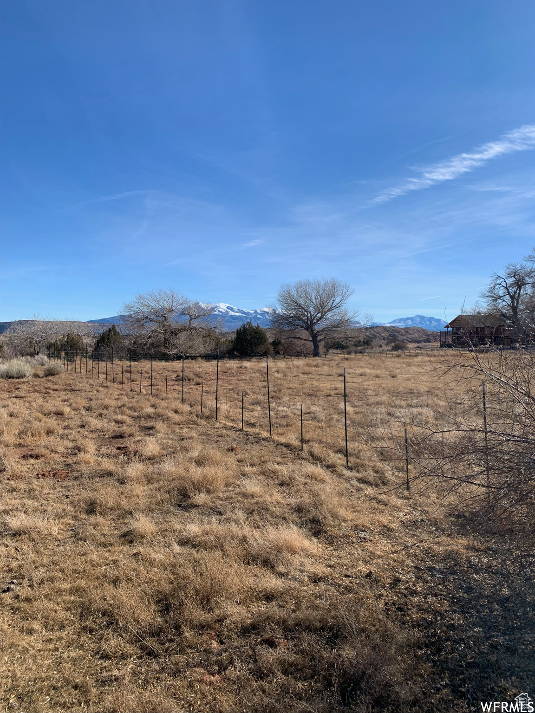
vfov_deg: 67.3
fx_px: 536
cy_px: 356
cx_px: 268
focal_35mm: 26
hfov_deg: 53.1
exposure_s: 1/2755
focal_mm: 4.25
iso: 25
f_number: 1.8
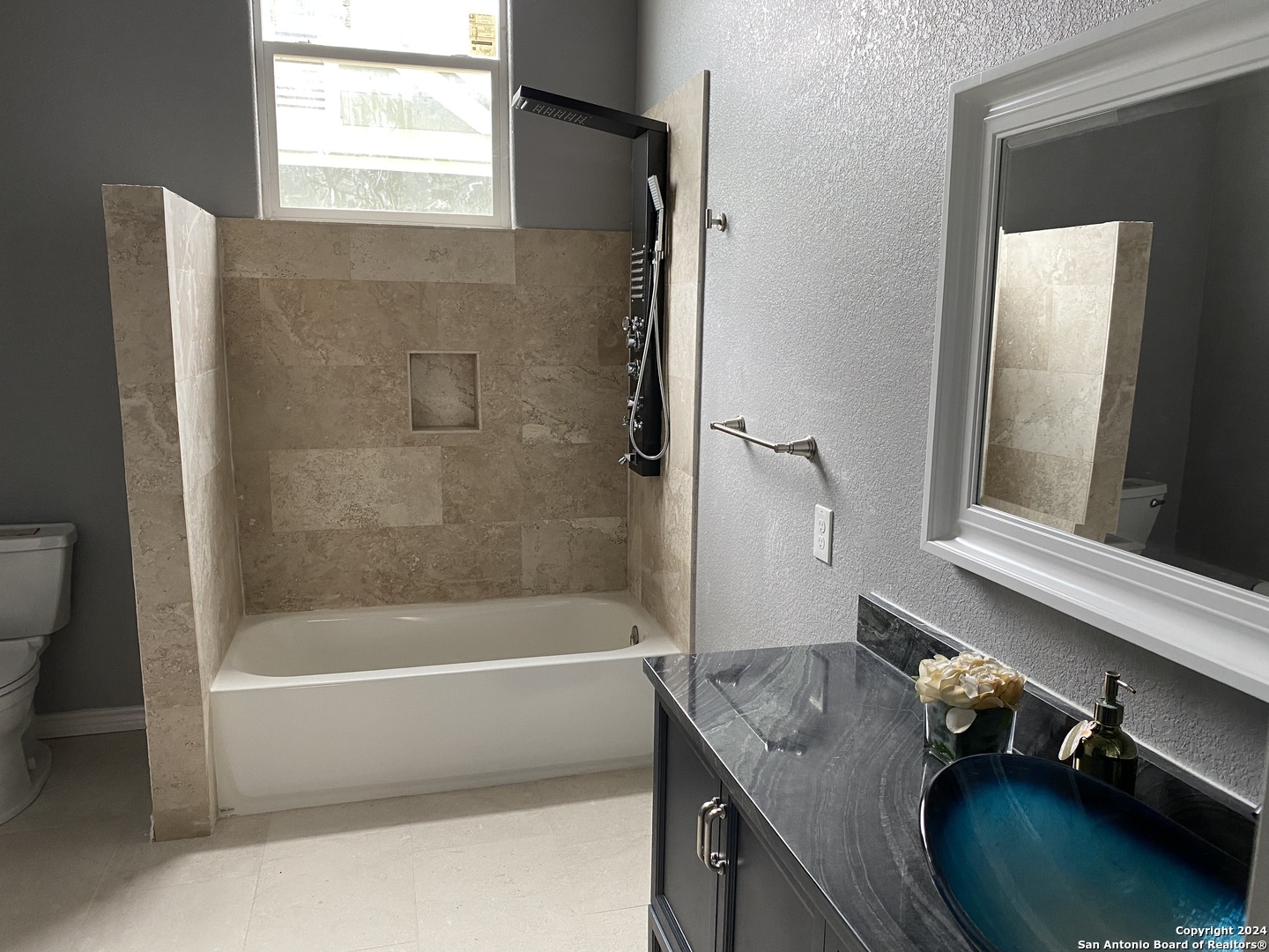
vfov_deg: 53.1
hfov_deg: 67.3
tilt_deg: -9.7
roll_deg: -0.5
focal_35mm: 26
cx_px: 634
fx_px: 953
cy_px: 476
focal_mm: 4.25
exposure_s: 1/60
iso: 160
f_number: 1.8
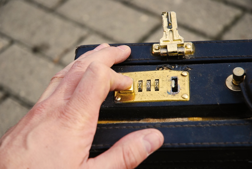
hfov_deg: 19.4
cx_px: 126
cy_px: 84
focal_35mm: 105
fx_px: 736
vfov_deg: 13.1
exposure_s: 1/400
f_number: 5
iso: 100
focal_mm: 70
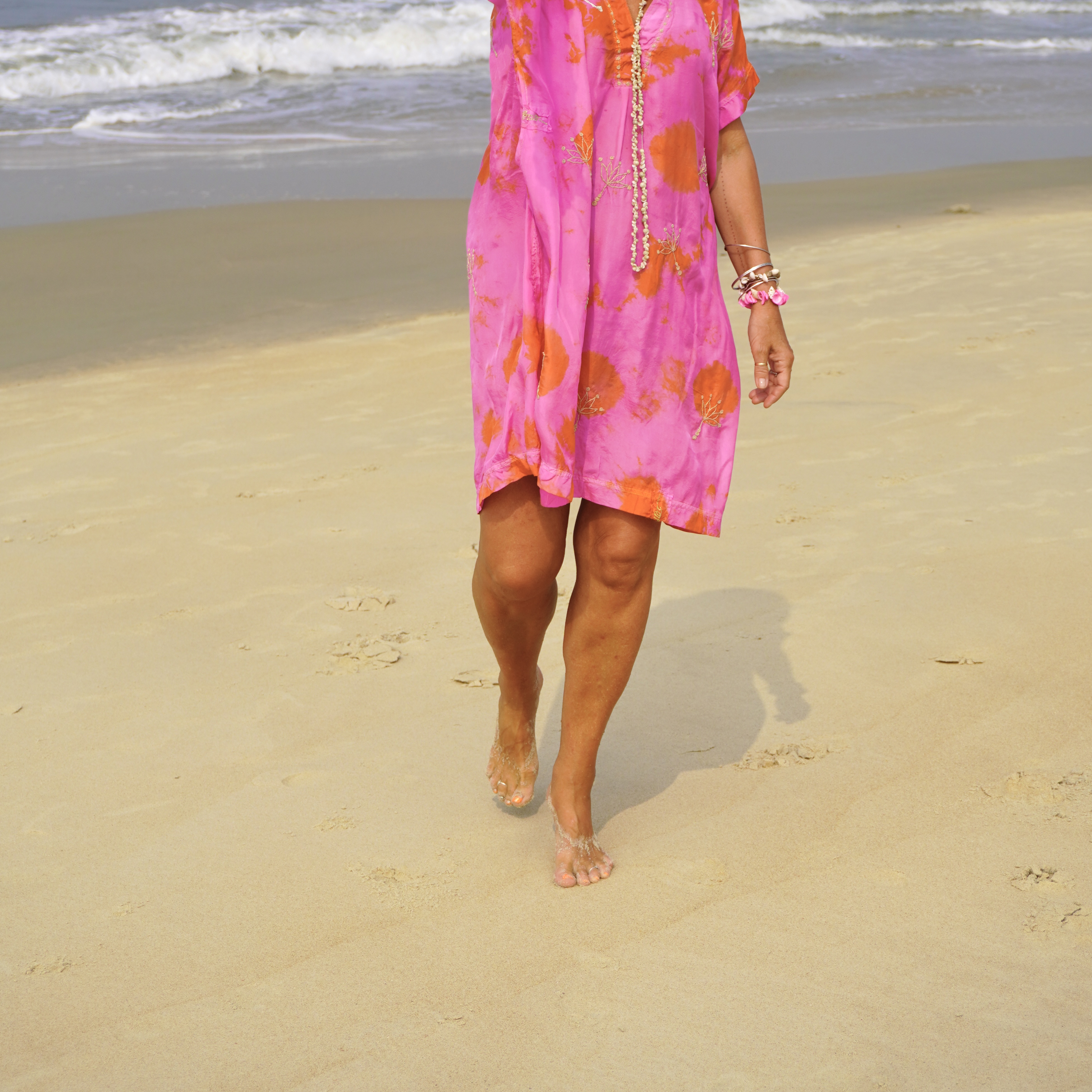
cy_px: 337
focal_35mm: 72
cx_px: 547
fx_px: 2557
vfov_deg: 24.0
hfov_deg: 24.1
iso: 100
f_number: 5.6
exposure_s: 1/1000
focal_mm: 37
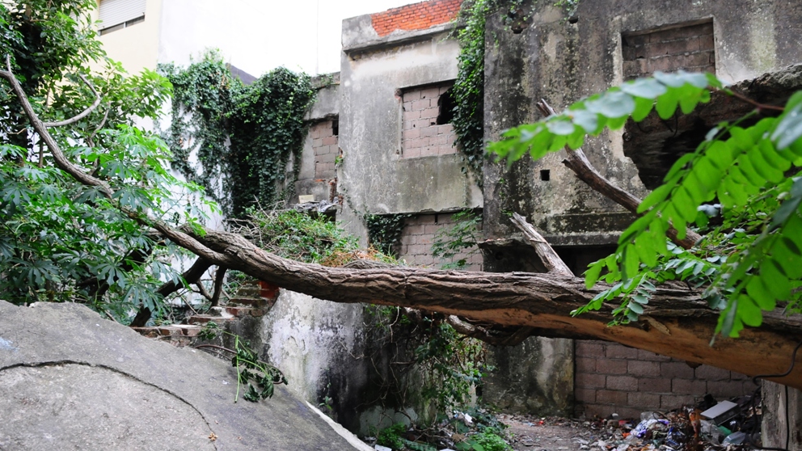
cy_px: 247
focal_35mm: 28
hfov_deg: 68.8
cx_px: 408
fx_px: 586
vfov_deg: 42.1
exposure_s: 1/80
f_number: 4
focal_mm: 17
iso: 800
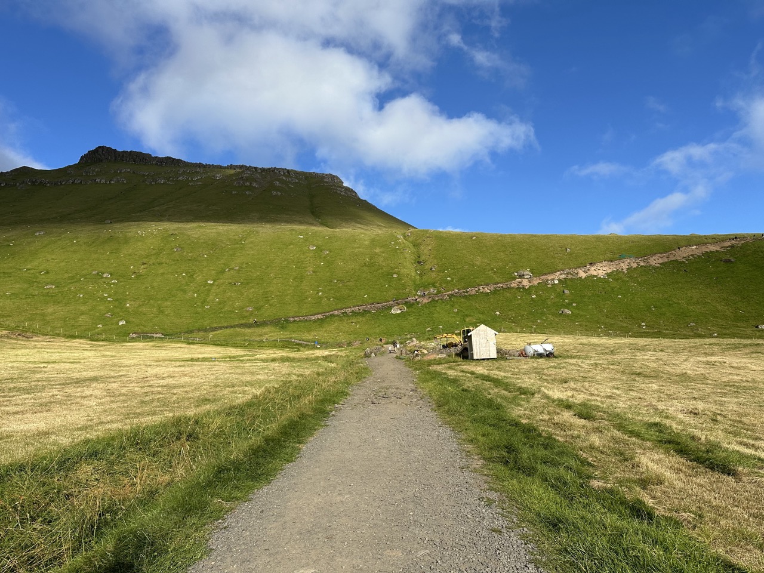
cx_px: 382
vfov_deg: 56.8
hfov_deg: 71.6
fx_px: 530
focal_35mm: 24
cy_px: 286
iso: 80
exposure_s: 1/4348
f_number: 1.78
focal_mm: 6.86
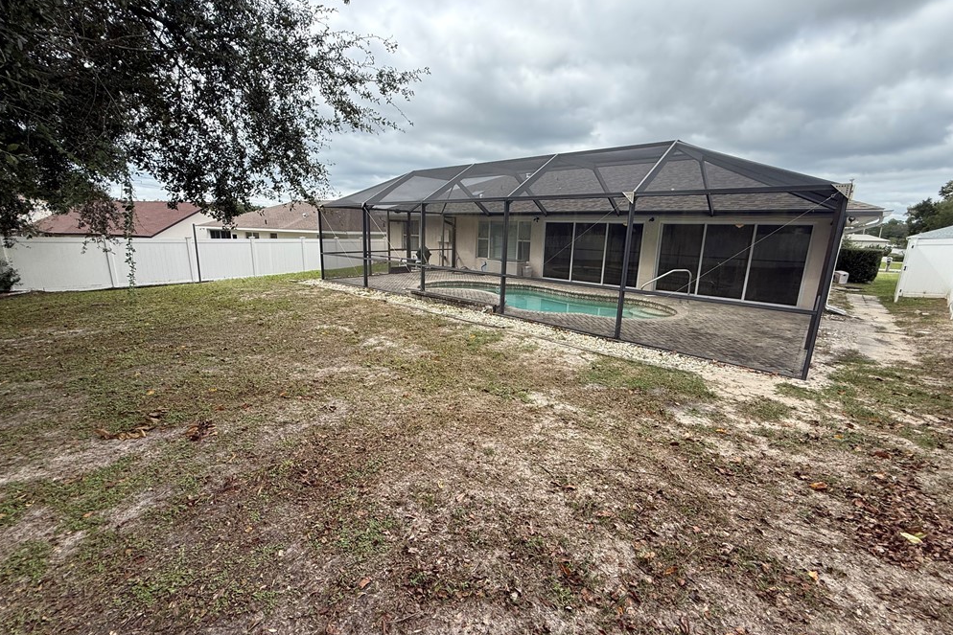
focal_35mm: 15
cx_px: 477
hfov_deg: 100.4
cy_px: 319
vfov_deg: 77.3
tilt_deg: -12.3
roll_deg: -1.3
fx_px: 397
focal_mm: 2.22
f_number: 2.2
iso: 64
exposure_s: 1/619
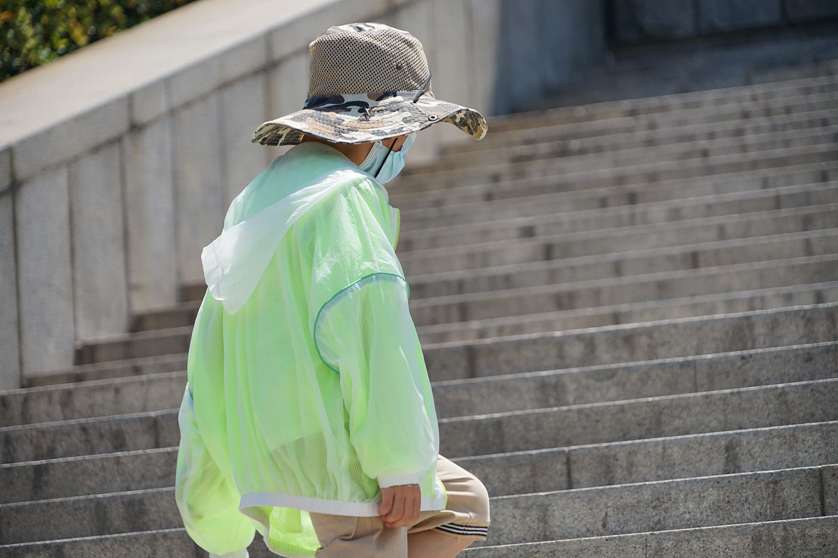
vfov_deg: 6.8
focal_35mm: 201
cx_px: 419
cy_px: 279
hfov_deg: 10.2
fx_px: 4678
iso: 200
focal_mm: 201
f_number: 6.3
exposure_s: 1/800
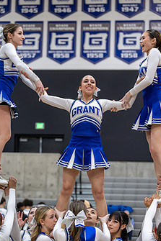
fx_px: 631
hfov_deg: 14.5
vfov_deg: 21.6
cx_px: 82
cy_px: 157
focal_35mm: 94
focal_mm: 70
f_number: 2.8
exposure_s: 1/1000
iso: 7200
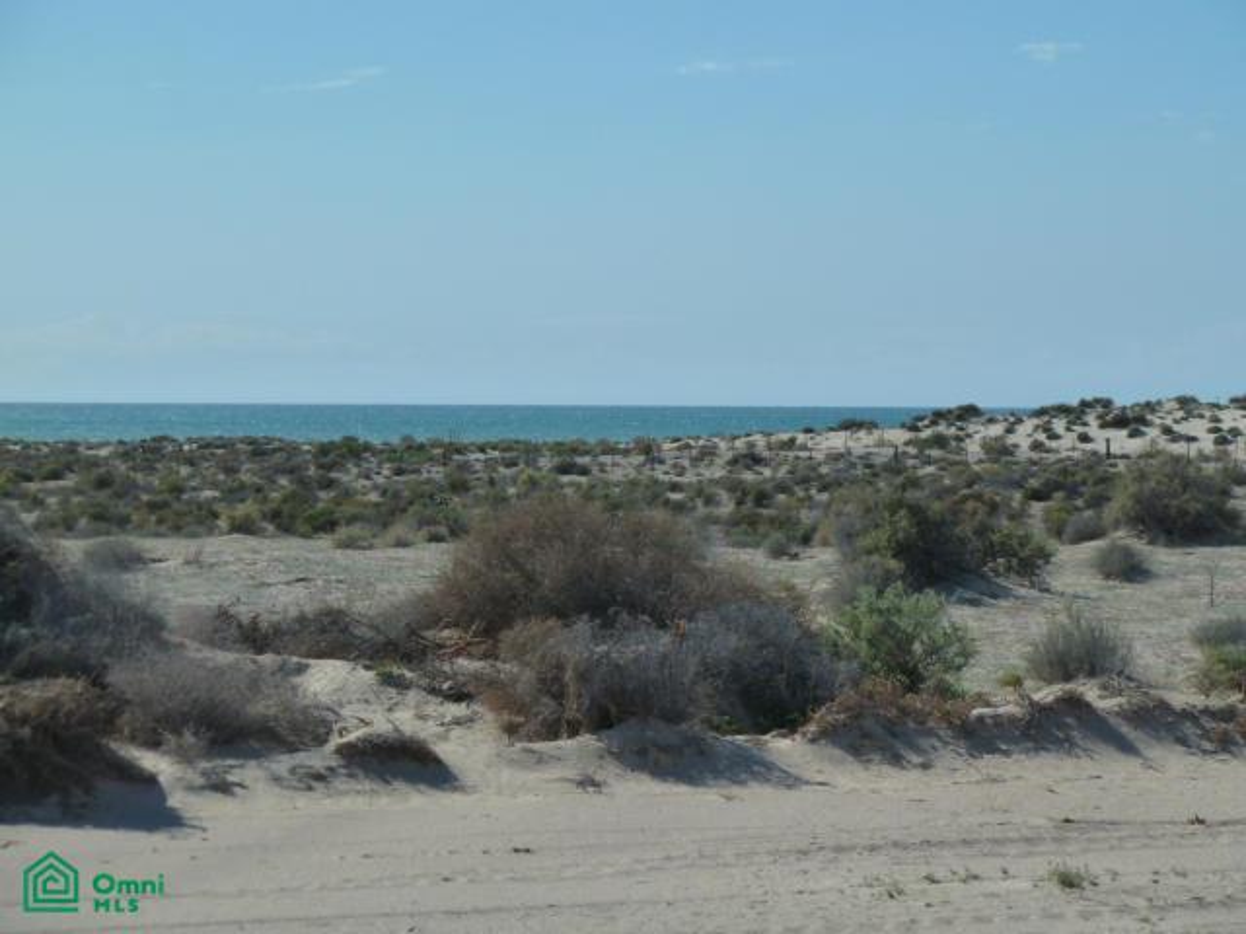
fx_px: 4607
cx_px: 623
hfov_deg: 15.4
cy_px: 467
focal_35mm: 128
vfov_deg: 11.6
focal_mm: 21
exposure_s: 1/800
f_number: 5.6
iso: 125
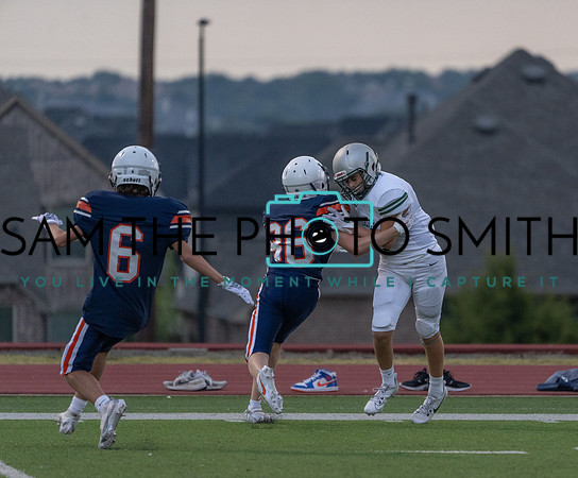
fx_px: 9040
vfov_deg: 3.0
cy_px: 271
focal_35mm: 521
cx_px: 407
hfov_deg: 3.7
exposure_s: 1/1000
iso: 2500
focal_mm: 400
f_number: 5.6
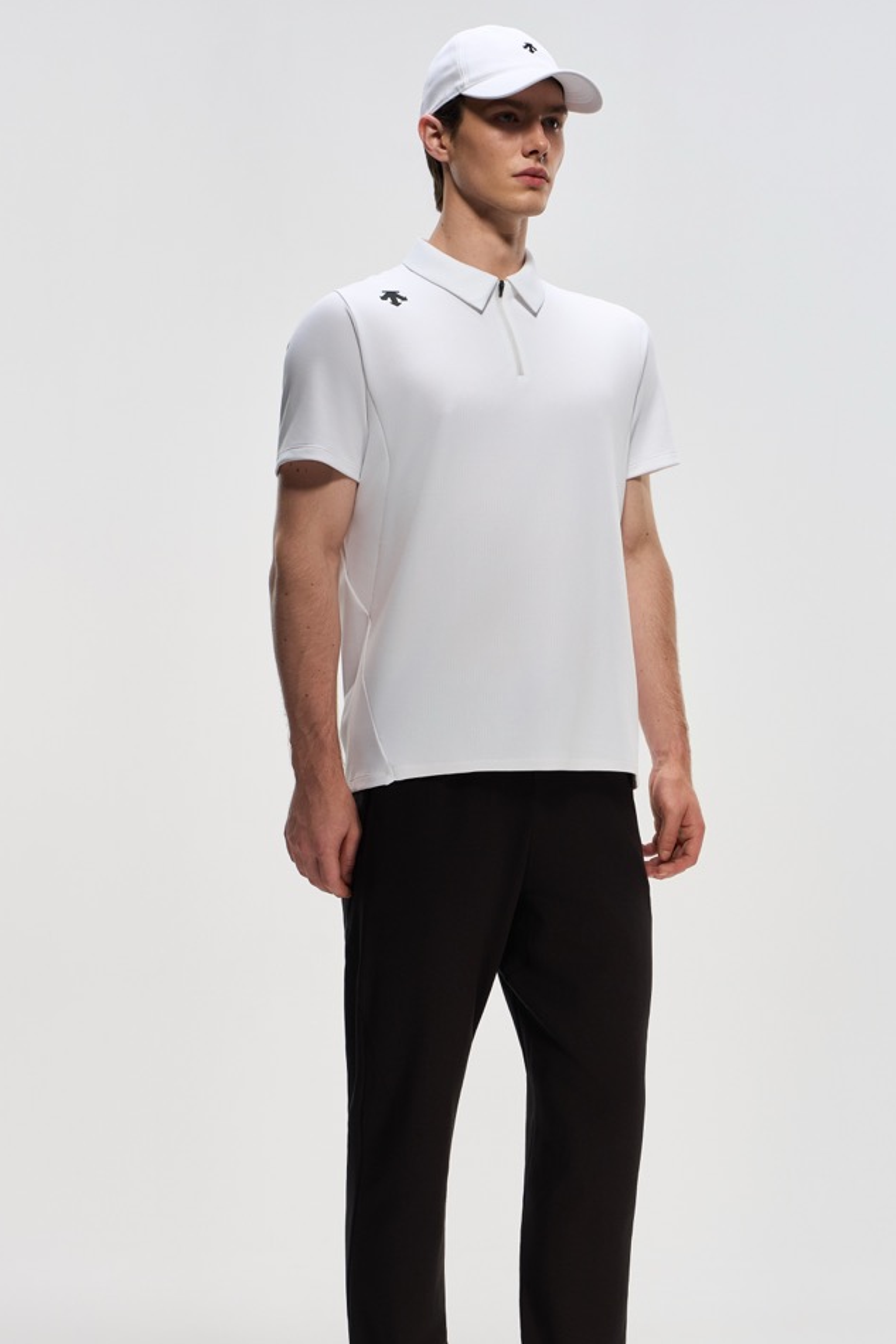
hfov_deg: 15.4
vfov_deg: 22.8
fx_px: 3321
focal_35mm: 89
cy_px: 828
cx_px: 529
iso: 200
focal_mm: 66
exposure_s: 1/400
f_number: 9
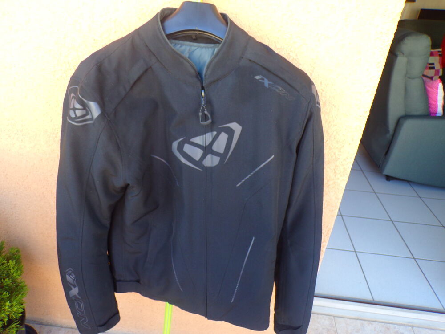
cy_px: 167
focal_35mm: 24
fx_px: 309
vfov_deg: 56.8
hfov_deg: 71.6
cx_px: 222
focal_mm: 4.3
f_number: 3
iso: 100
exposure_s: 1/52
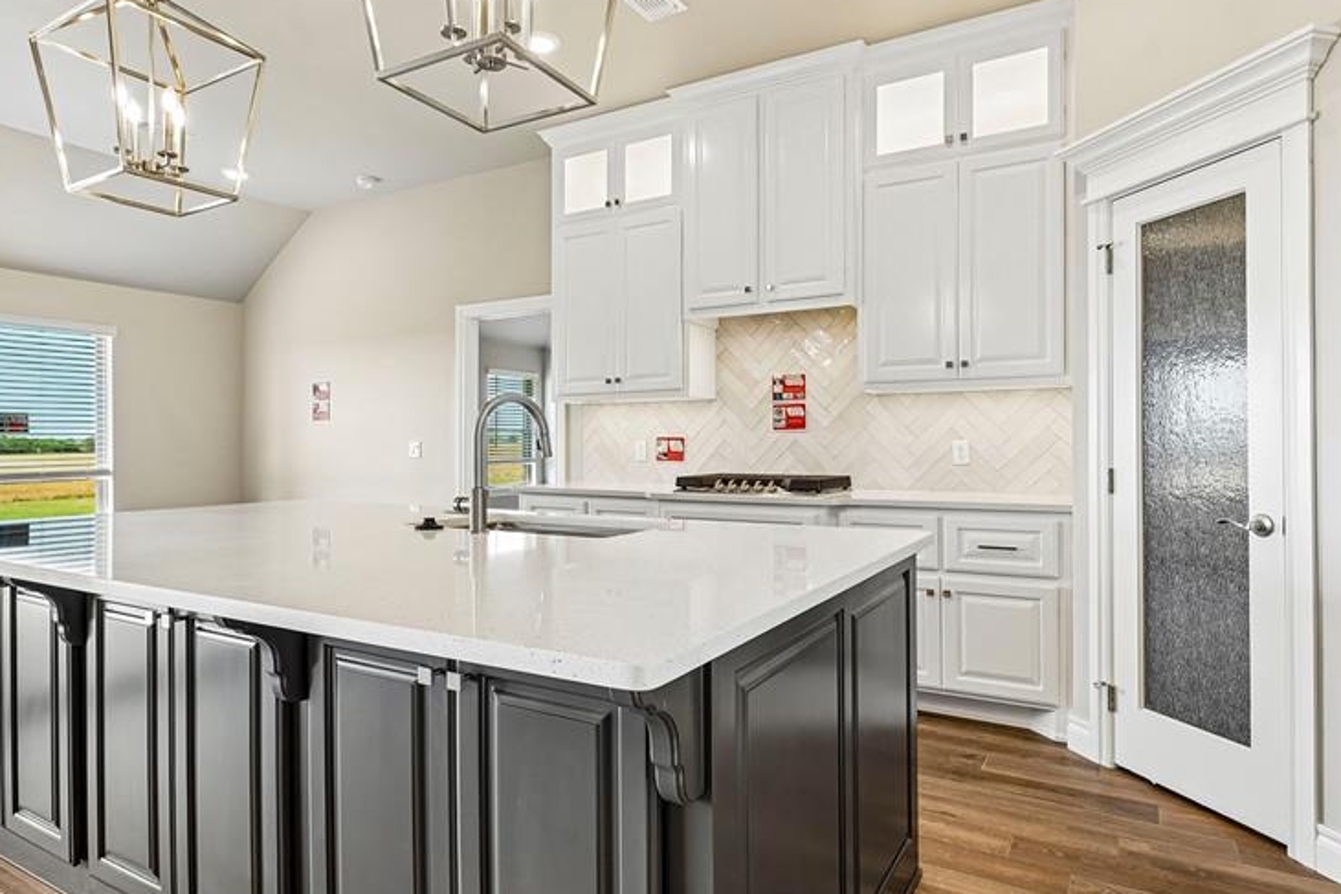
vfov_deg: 58.8
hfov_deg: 80.5
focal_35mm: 21
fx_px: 792
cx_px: 658
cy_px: 452
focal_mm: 15.2
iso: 400
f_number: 8
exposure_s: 1/30
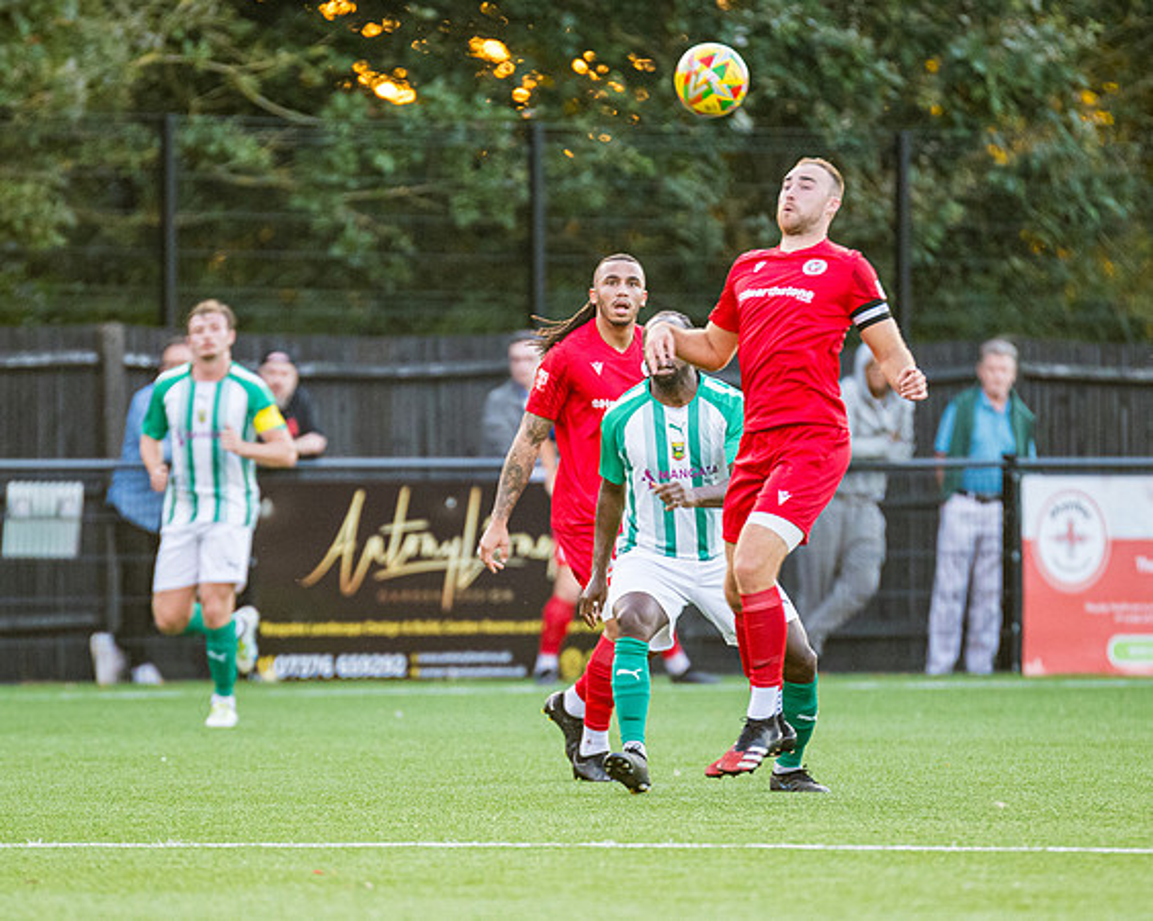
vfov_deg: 2.7
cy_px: 438
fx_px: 19543
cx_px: 541
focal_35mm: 573
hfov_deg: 3.4
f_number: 2.8
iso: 1250
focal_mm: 300
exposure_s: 1/500
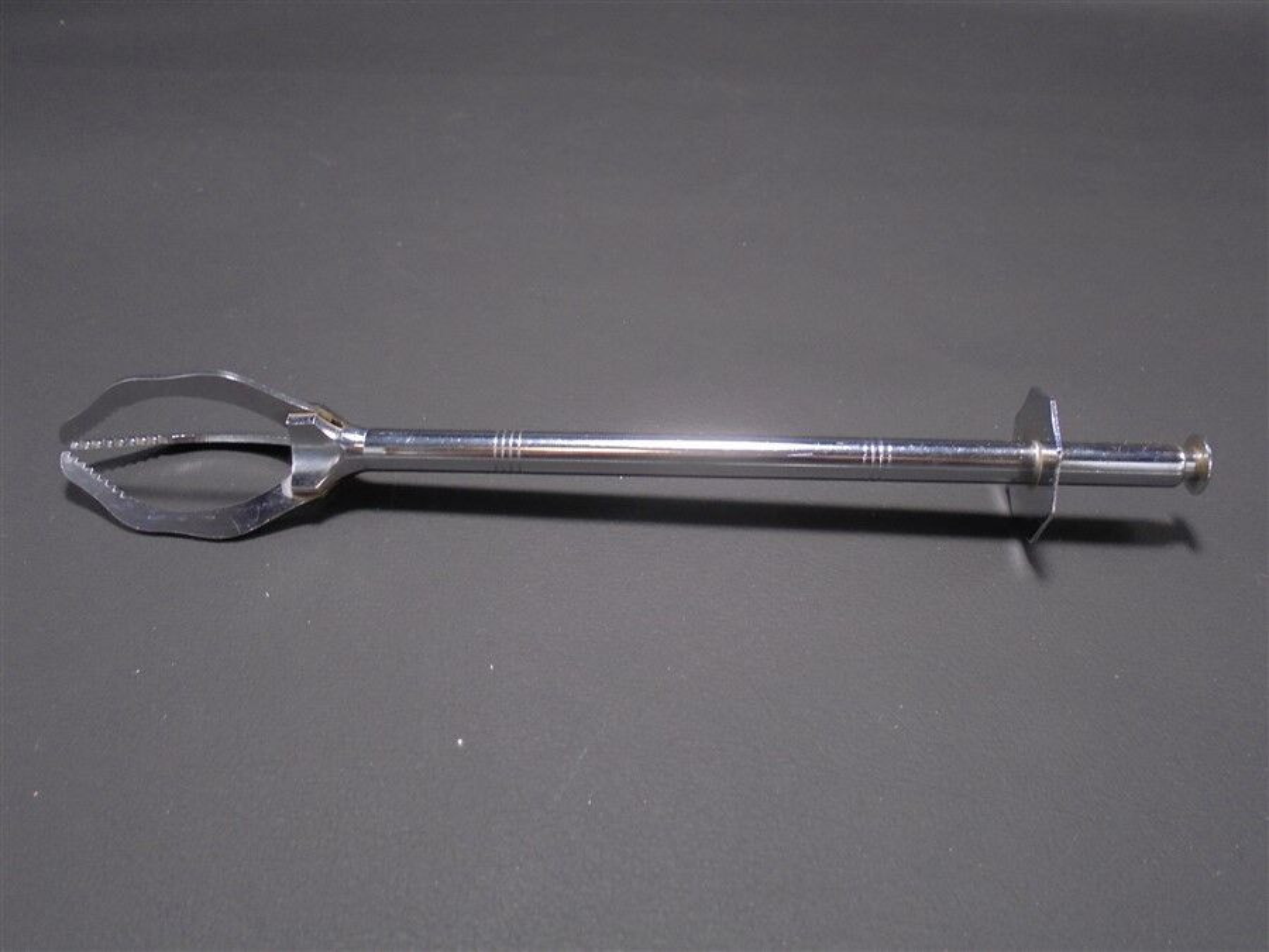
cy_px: 476
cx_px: 634
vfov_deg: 48.2
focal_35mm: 29
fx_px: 1063
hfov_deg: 61.7
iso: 160
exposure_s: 1/30
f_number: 3.7
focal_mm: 5.3
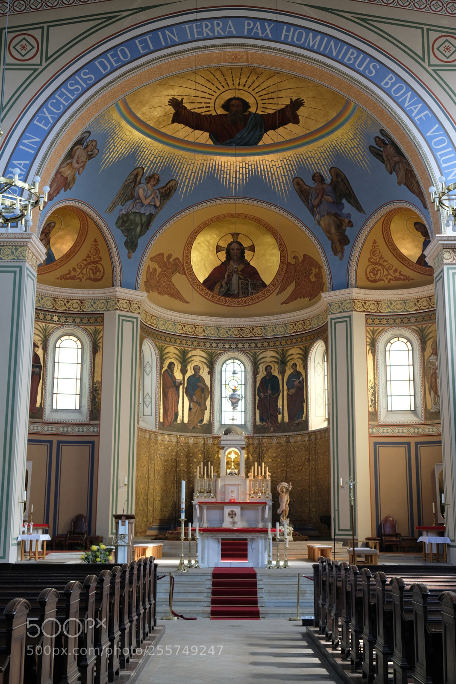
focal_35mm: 45
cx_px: 228
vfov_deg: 43.6
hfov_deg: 29.9
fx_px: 855
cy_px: 342
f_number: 5.6
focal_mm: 30.2
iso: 800
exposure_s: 1/26
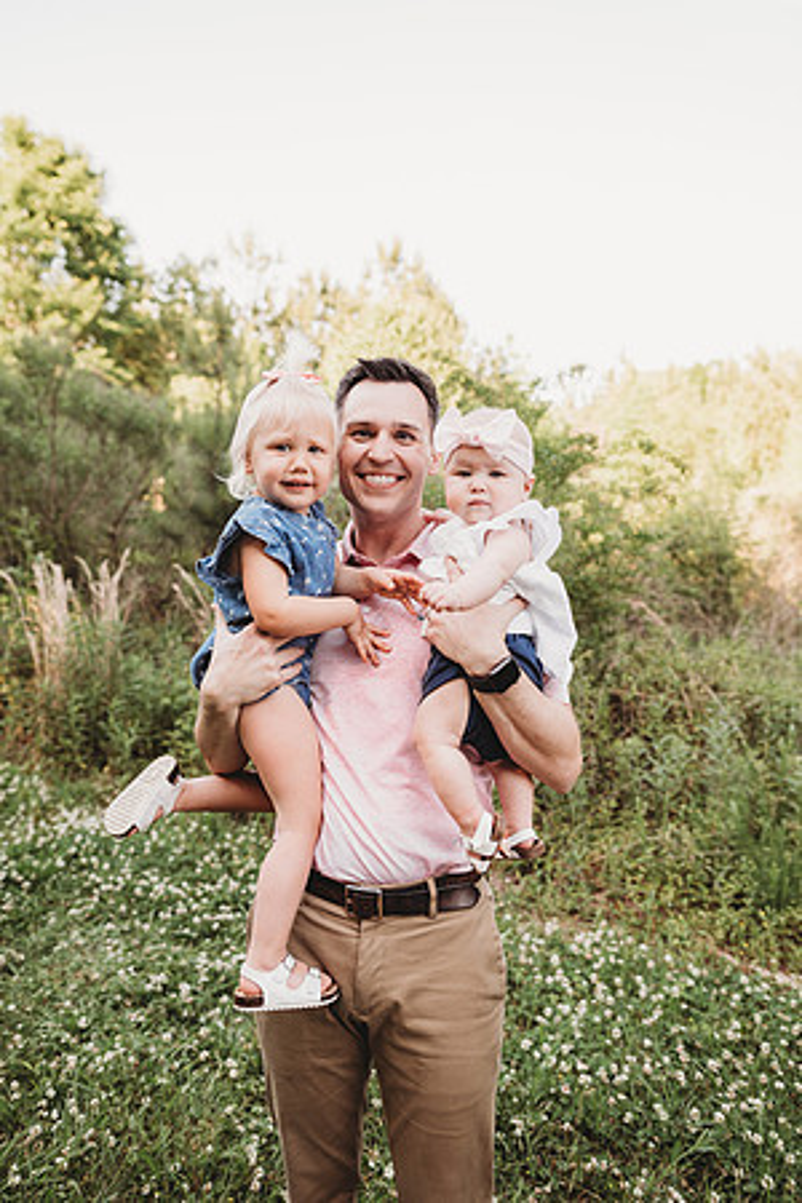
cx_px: 401
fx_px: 802
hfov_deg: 53.1
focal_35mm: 24
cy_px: 602
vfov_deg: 73.7
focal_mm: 24
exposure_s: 1/250
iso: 160
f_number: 2.8
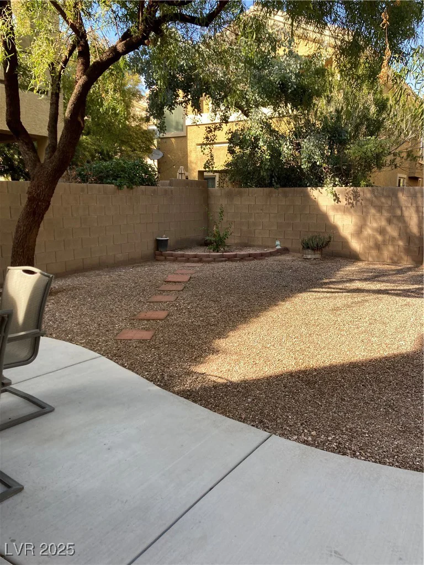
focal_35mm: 28
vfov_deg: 63.4
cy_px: 282
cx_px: 212
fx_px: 457
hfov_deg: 49.7
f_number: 1.8
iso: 20
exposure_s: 1/286
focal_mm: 3.99
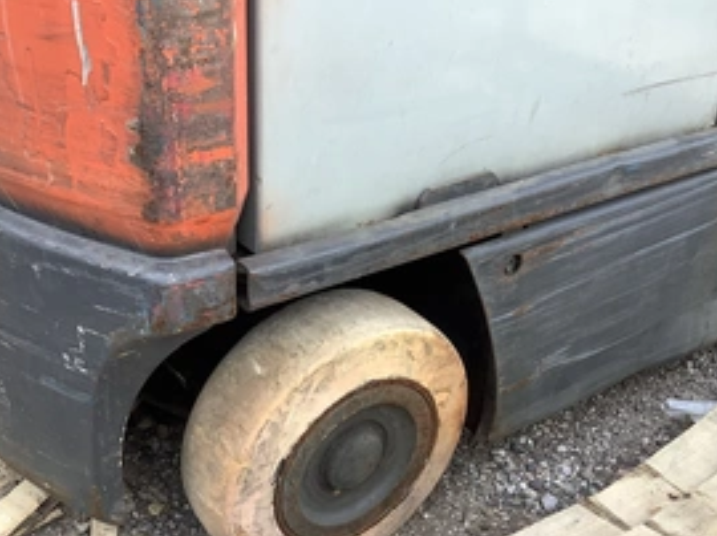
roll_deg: -2.0
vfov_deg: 31.1
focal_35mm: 46
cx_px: 321
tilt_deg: -37.2
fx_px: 952
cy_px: 374
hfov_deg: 41.2
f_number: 2.4
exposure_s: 1/100
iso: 40
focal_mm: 3.3
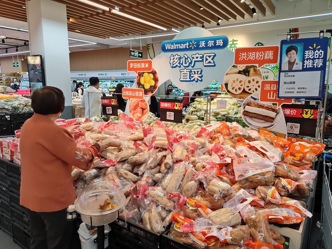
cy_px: 124
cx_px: 166
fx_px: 230
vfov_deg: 56.8
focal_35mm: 24
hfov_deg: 71.6
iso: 144
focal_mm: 6.78
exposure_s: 1/100
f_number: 1.85
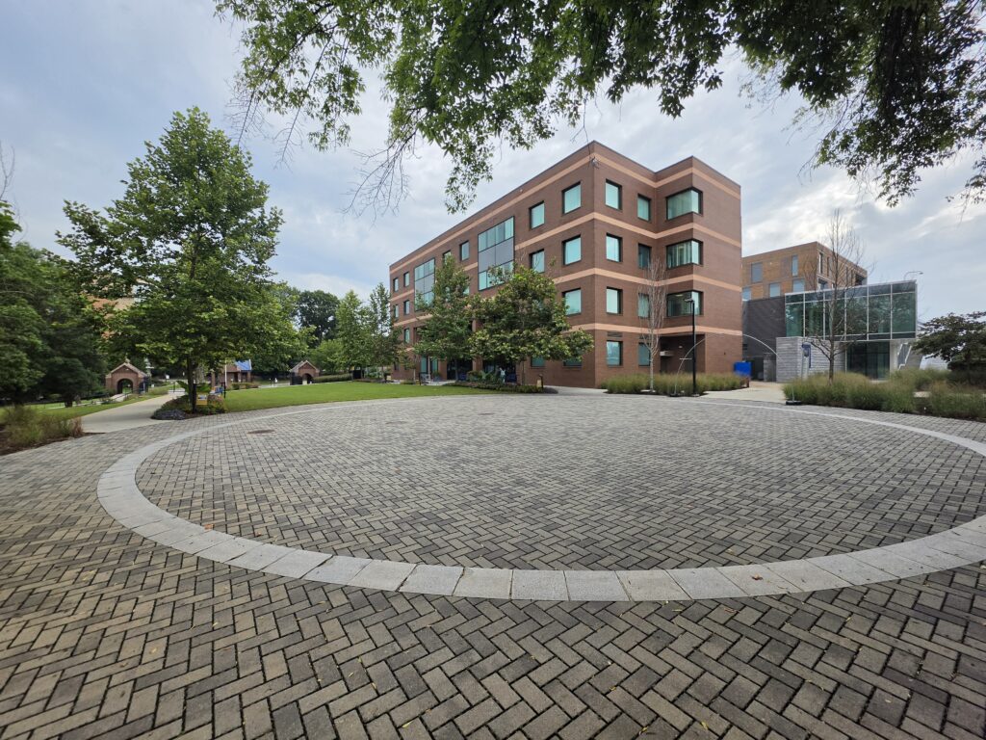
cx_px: 493
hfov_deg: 106.2
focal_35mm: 13
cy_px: 370
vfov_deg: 89.9
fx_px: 370
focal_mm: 2.2
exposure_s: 1/1641
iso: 32
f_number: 1.9
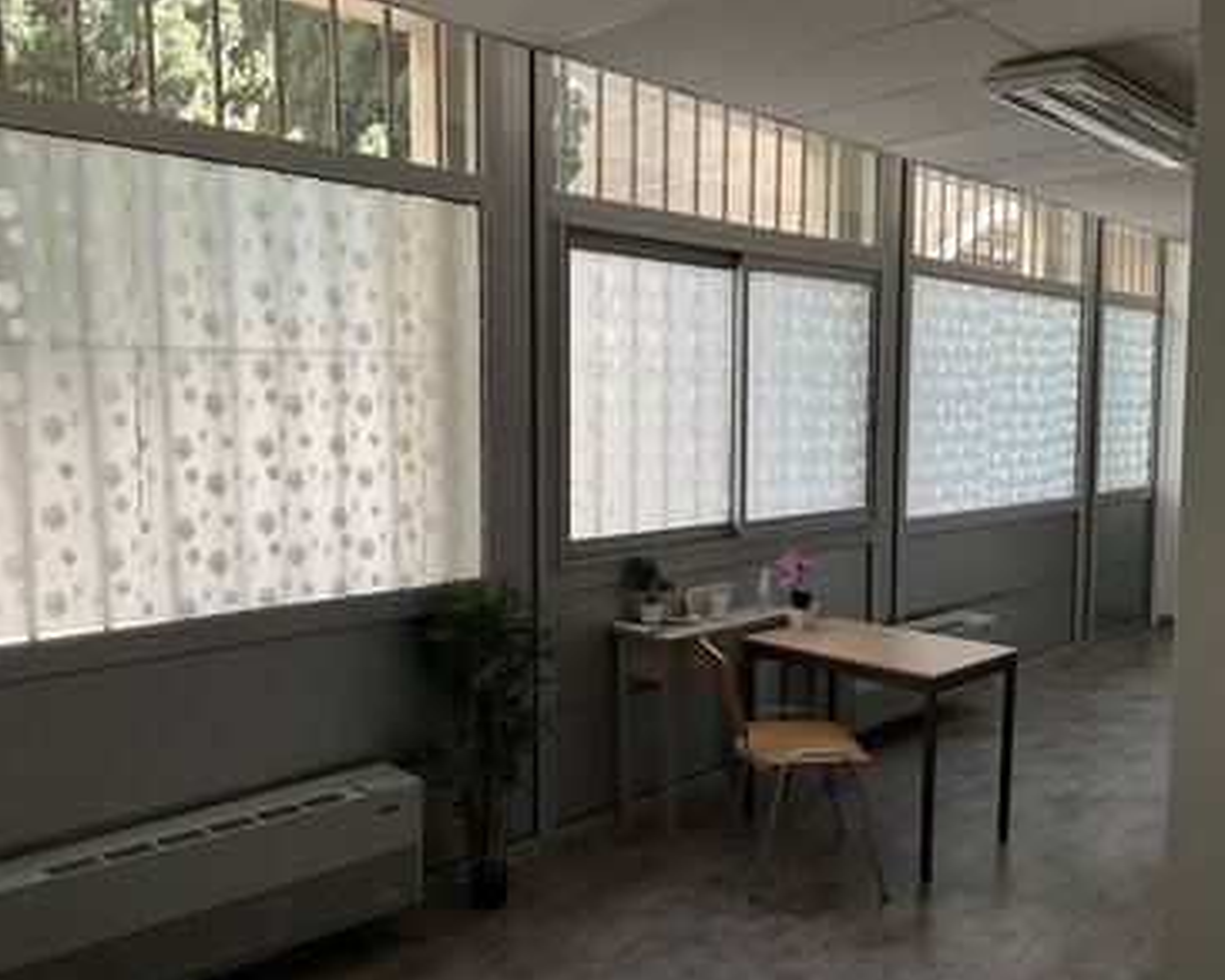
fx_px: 1124
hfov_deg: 57.2
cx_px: 587
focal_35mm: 31
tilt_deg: -4.1
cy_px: 500
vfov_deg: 47.1
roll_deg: +0.0
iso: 40
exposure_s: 1/122
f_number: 1.8
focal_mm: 3
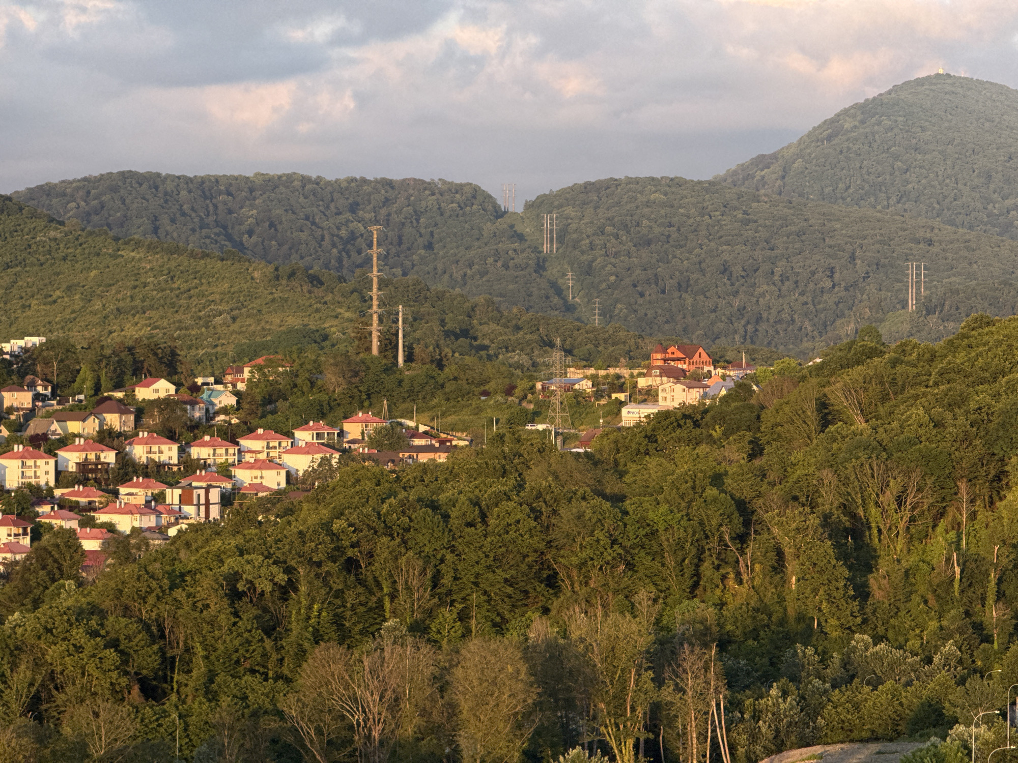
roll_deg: -0.4
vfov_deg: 12.3
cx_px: 509
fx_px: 3529
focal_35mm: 120
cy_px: 382
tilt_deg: +0.0
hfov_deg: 16.4
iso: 50
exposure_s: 1/275
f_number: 2.8
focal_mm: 15.66
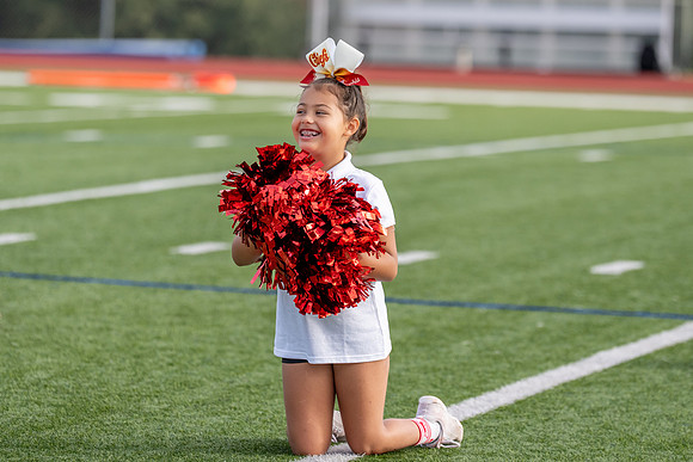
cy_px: 185
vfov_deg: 5.3
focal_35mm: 257
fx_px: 4955
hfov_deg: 8.0
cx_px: 306
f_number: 2.8
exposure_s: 1/2500
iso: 250
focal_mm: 154
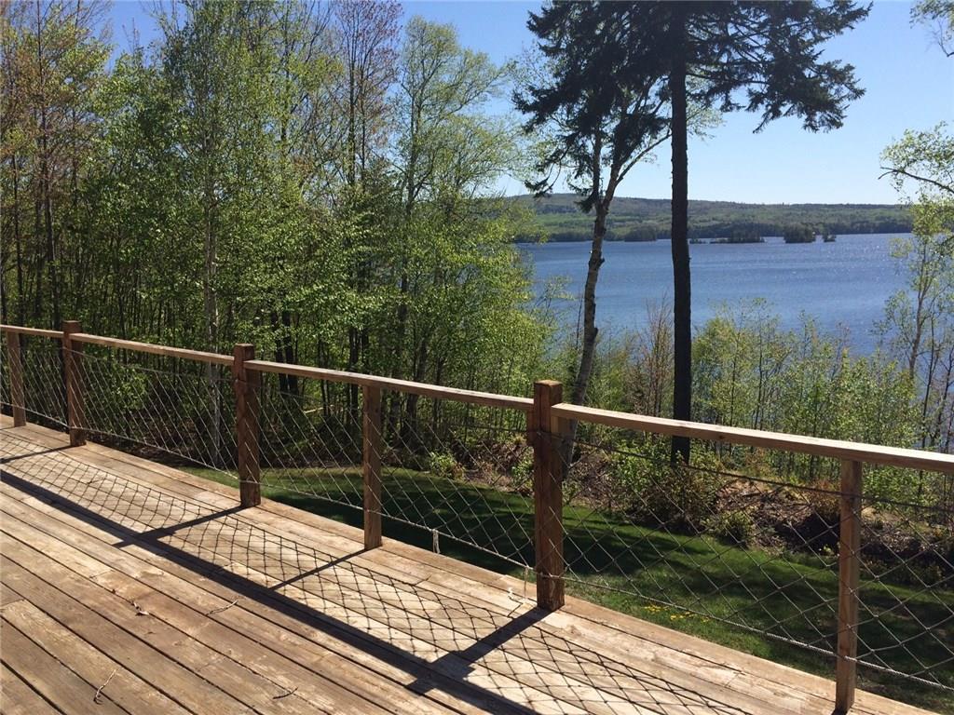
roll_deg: +0.7
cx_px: 477
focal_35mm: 29
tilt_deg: -9.4
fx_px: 799
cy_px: 358
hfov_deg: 61.7
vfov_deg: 48.2
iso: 32
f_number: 2.2
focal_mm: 4.15
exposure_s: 1/2564
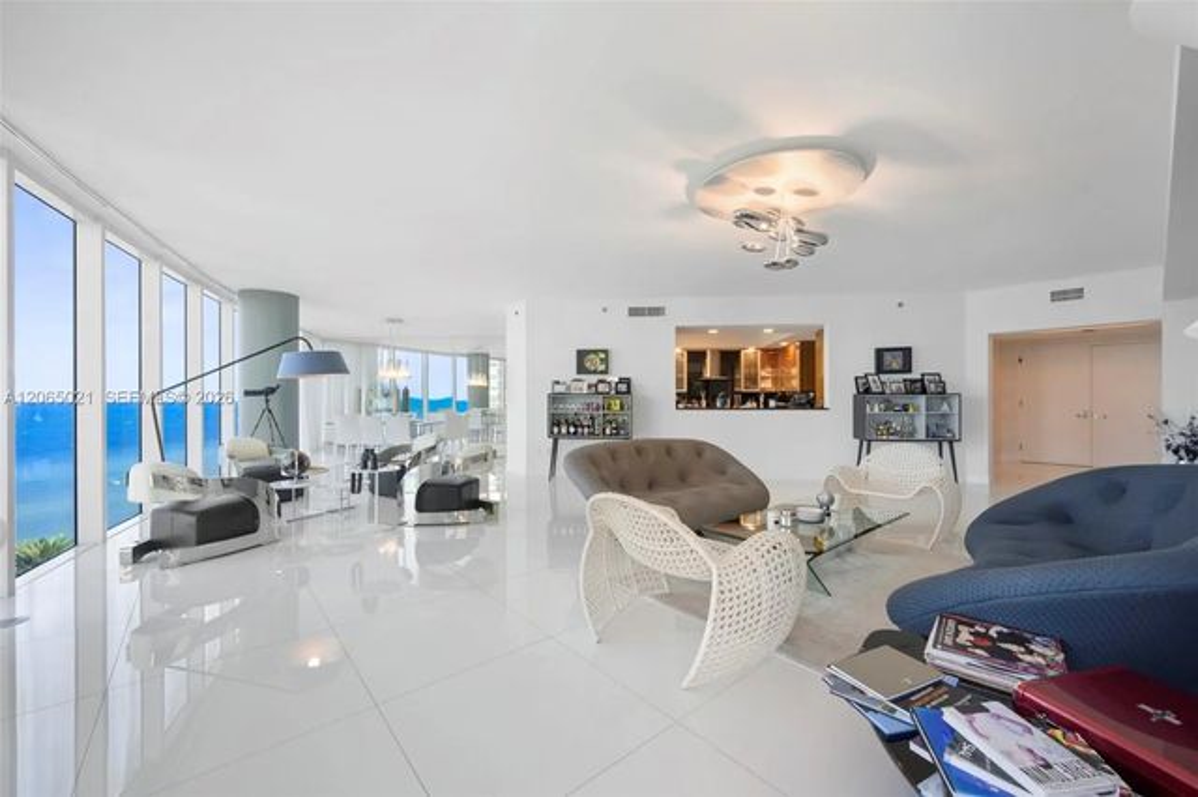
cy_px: 398
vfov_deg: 81.1
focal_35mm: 14
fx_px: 466
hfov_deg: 104.3
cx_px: 599
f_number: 9
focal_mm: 14
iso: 100
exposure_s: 1/4
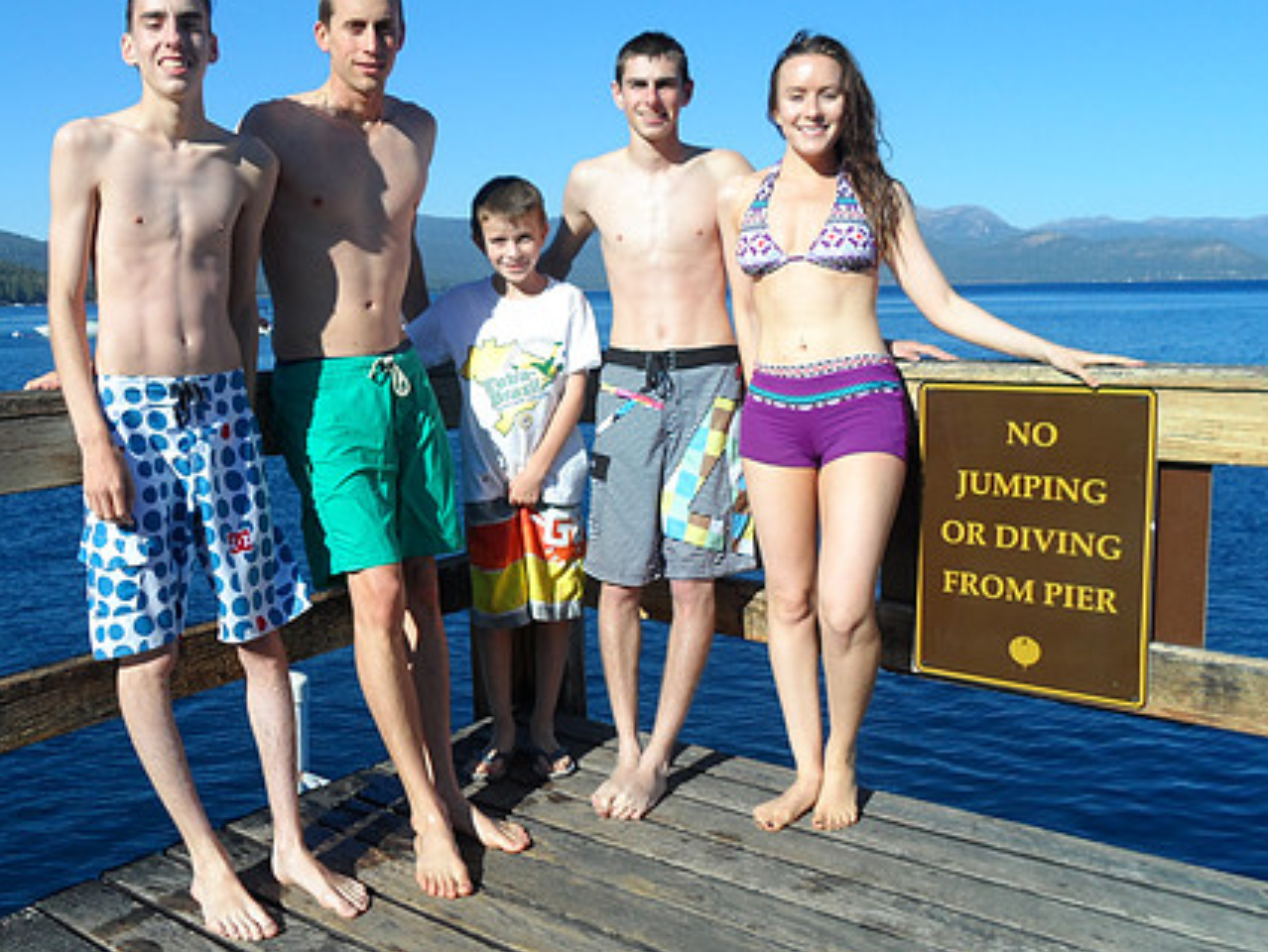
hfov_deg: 53.4
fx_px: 1246
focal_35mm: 34
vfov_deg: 41.8
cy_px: 442
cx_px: 479
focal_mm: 4.5
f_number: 2.5
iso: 80
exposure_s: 1/1500
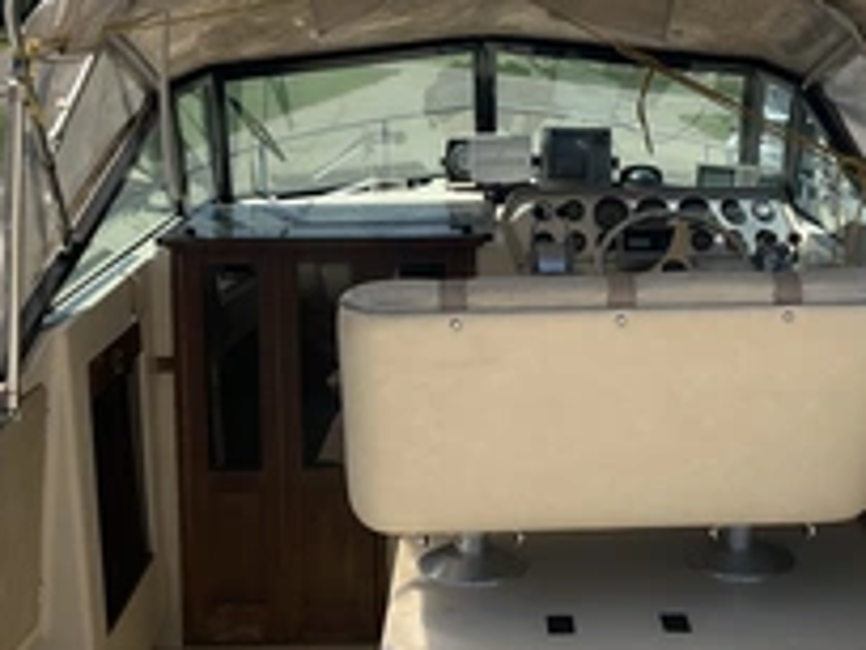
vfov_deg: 25.6
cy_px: 263
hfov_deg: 33.7
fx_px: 1426
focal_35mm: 57
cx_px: 514
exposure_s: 1/2141
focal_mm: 3
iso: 25
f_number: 1.8
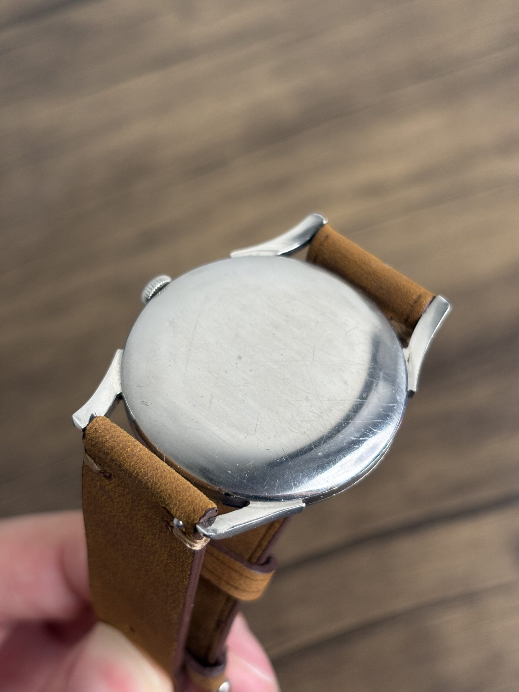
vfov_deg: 36.8
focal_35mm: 52
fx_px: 1040
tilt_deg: -75.3
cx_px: 260
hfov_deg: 28.0
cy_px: 346
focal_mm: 5.96
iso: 32
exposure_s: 1/60
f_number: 1.6
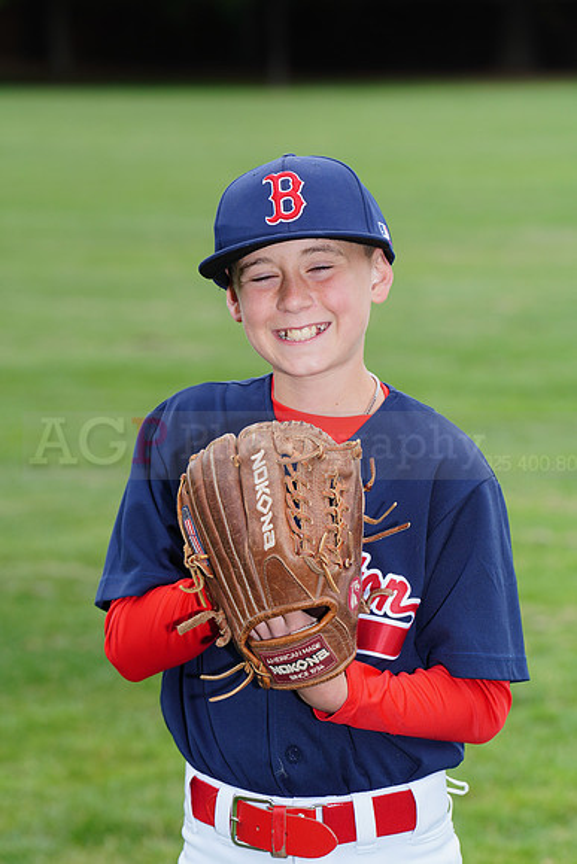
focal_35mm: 200
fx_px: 4805
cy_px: 432
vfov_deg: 10.3
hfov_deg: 6.9
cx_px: 288
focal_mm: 200
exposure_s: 1/200
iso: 200
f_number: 8
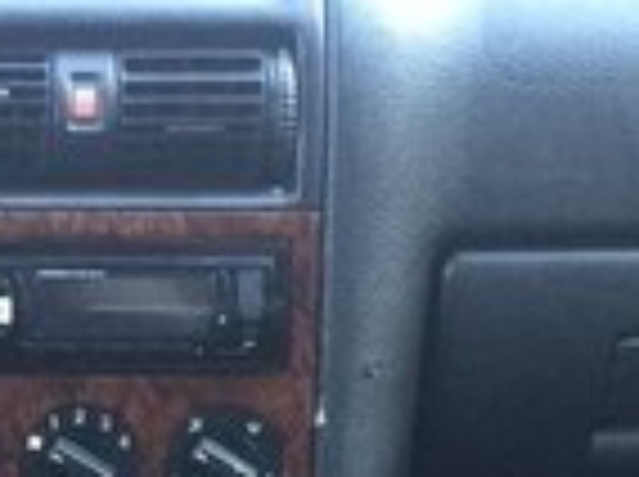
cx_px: 18
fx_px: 2488
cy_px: 844
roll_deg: -2.1
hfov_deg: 14.4
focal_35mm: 135
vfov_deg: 10.3
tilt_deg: -28.7
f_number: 2.2
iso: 200
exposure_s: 1/33
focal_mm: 4.15
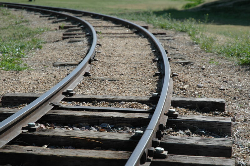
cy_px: 83
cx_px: 125
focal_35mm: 105
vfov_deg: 13.0
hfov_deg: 19.5
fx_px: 729
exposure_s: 1/320
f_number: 9
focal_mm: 70
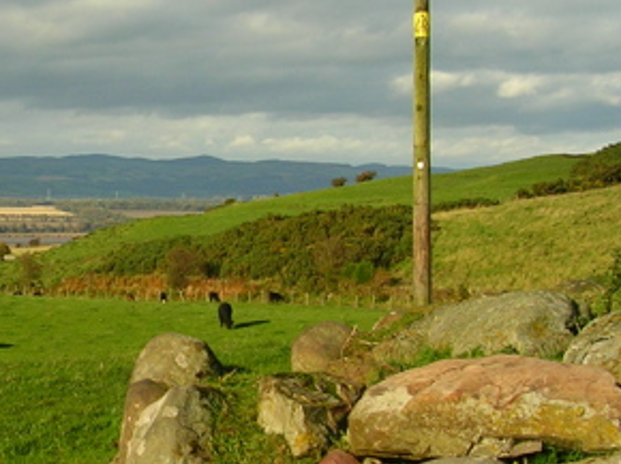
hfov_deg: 22.6
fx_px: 1506
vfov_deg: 17.5
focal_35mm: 84
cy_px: 216
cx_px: 34
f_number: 5.6
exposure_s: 1/238
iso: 50
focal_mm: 5.8
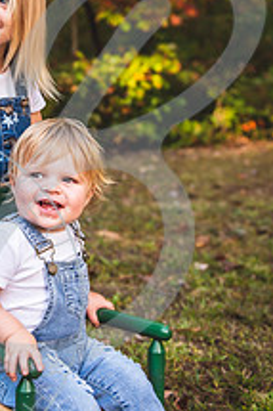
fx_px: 763
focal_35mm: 67
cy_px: 157
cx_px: -8
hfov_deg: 19.6
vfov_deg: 30.0
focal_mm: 32
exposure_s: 1/200
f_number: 2.8
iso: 100
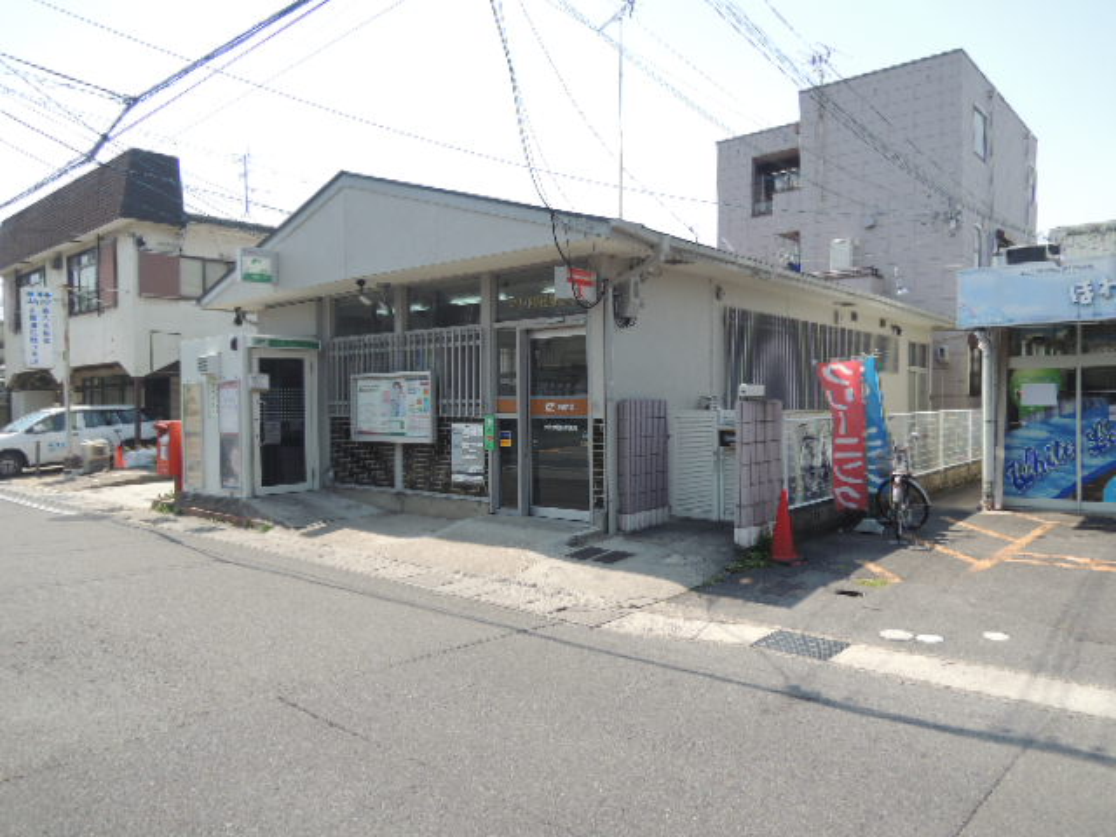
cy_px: 418
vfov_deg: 56.8
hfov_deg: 71.6
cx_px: 558
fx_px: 774
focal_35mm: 24
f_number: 2.8
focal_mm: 4.3
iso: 100
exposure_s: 1/800
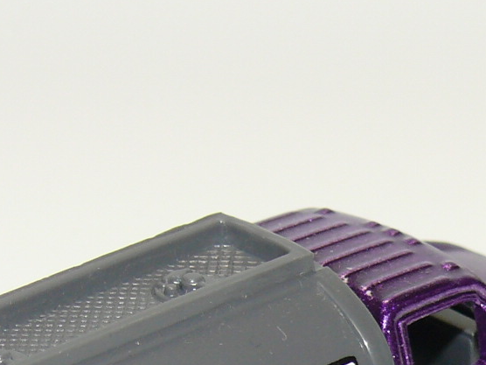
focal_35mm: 213
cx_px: 212
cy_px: 415
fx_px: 2990
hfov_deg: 9.3
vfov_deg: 6.9
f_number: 4
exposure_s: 1/30
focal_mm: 11.2
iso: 100
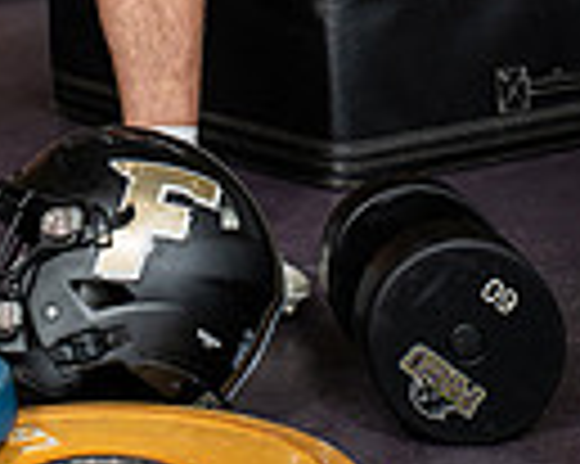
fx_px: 2247
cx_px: -9
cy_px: -518
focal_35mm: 131
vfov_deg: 10.6
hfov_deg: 14.5
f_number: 5.6
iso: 500
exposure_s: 1/250
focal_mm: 40
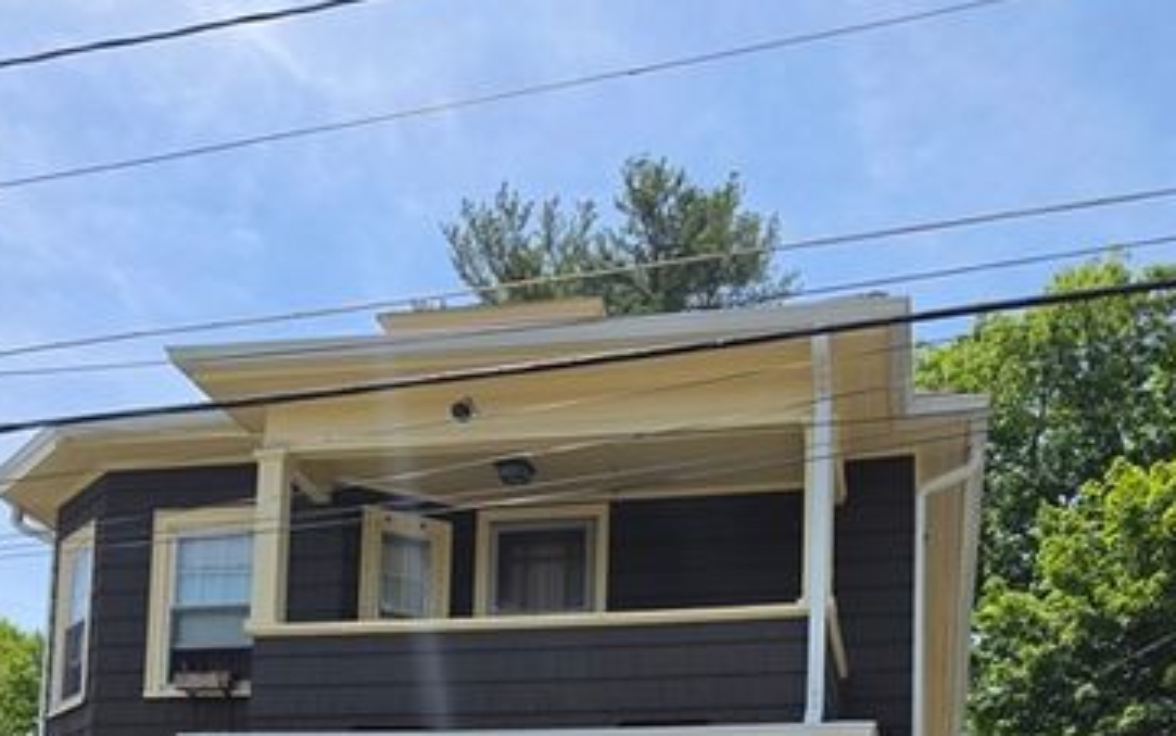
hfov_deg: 44.3
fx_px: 1443
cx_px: 635
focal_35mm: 45
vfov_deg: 24.3
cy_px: 1008
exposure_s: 1/5605
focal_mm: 6.5
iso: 64
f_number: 1.4
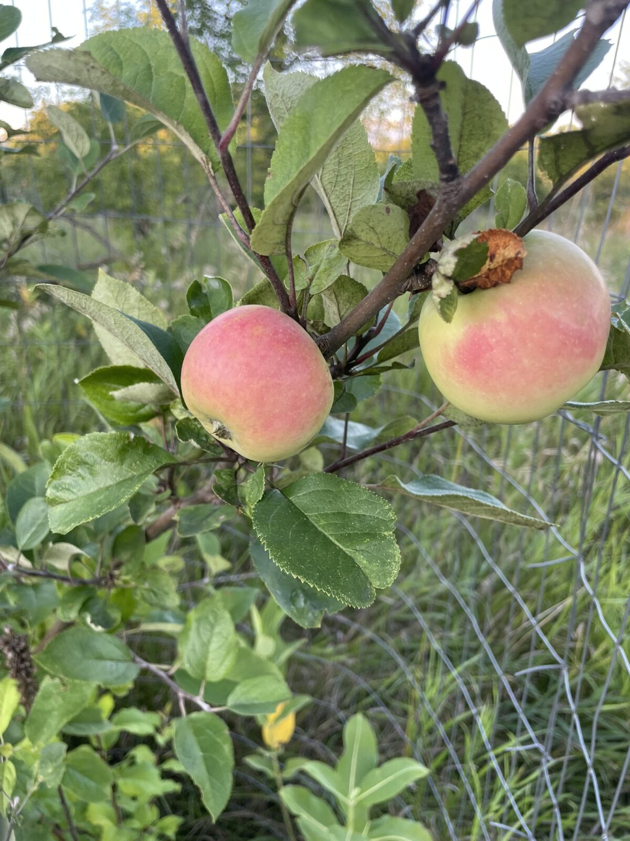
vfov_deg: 67.3
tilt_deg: -19.8
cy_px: 420
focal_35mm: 26
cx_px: 315
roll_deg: +0.9
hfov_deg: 53.1
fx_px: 631
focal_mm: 4.2
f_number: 1.6
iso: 64
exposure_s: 1/121
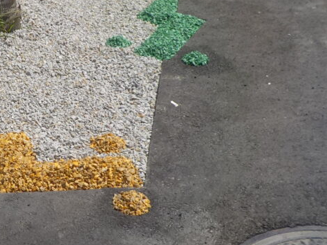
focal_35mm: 65
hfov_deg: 28.3
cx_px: 12
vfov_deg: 22.6
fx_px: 614
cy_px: 111
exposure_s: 1/1250
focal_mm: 4.1
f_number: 3.3
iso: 125
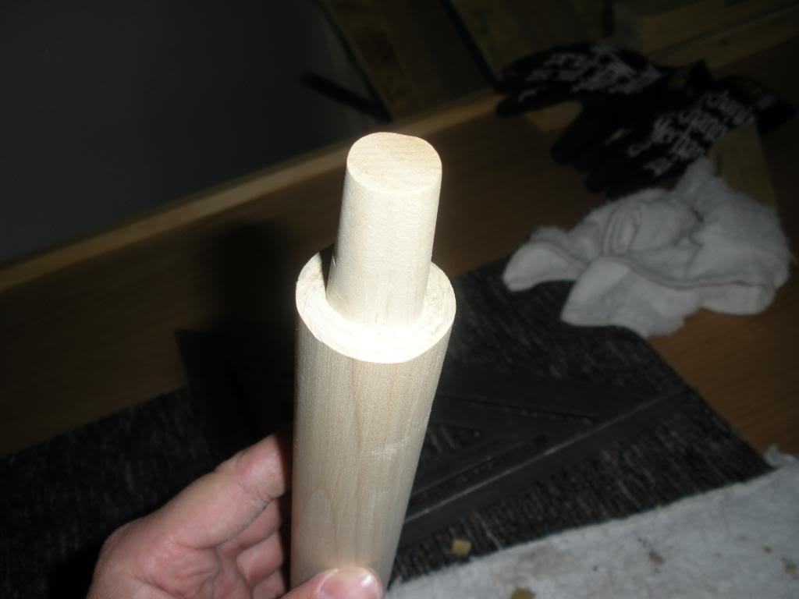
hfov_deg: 51.4
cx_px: 400
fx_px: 831
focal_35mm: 36
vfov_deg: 39.7
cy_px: 300
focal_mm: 6.3
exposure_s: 1/60
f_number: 3.5
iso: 64
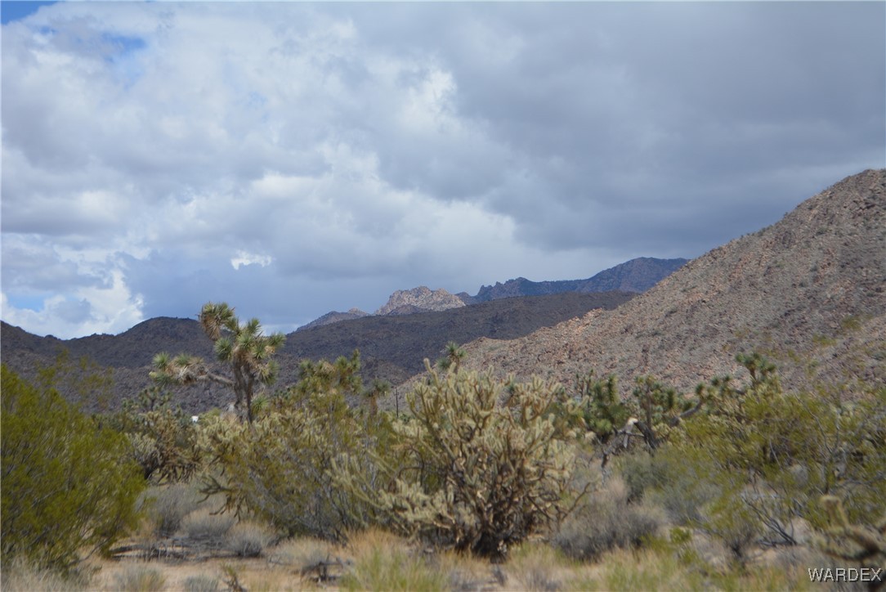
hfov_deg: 24.6
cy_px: 296
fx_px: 2031
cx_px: 443
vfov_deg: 16.6
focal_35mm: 82
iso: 400
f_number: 7.1
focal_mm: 55
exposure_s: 1/1600
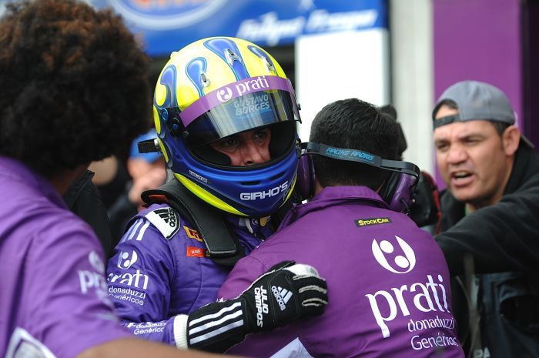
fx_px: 2019
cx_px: 270
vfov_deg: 10.1
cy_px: 179
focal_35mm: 135
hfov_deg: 15.2
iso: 100
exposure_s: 1/400
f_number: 2.8
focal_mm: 90
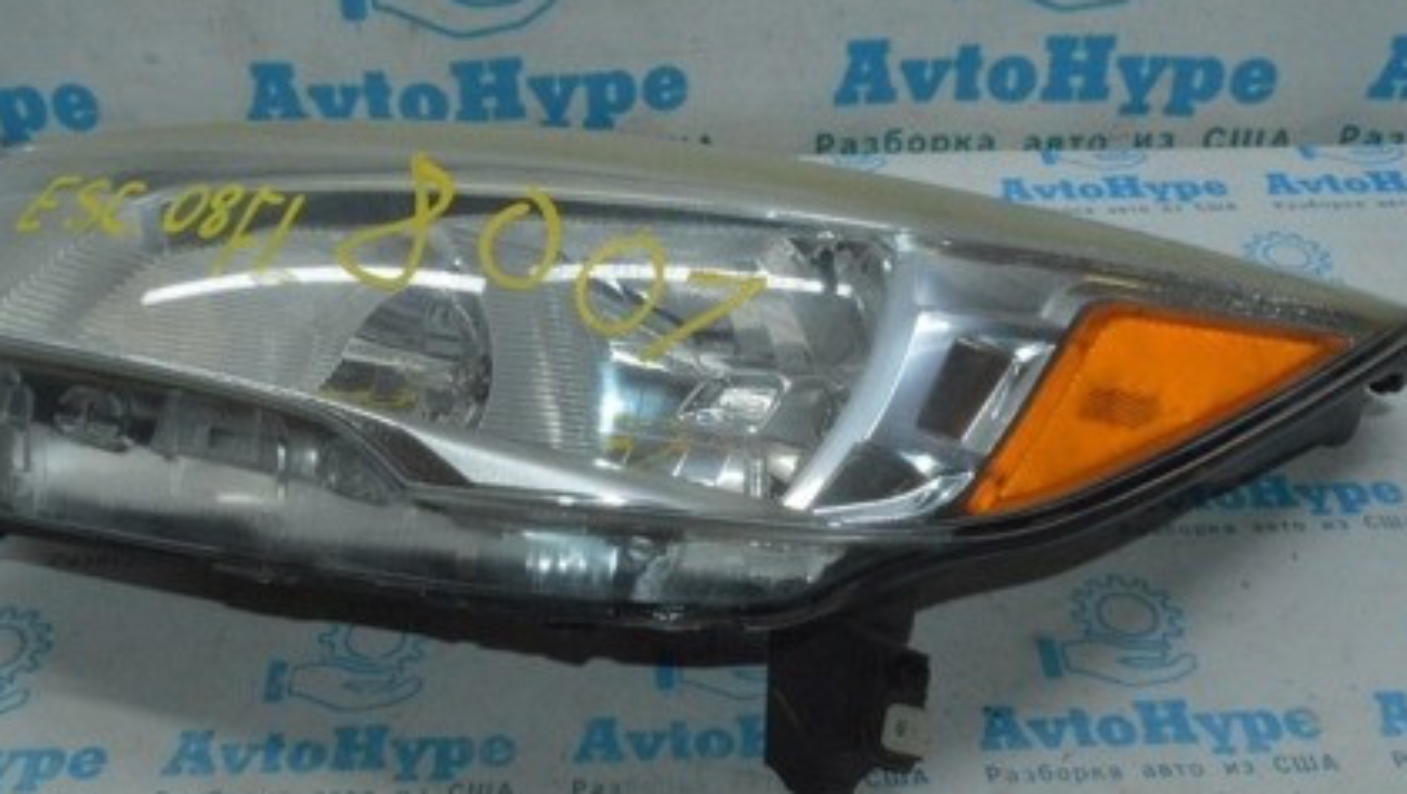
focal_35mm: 43
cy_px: 317
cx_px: 633
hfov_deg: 47.3
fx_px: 1605
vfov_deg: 27.7
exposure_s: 1/50
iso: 3200
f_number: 22
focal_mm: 18
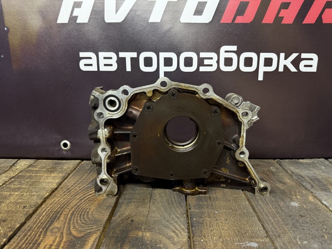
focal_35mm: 24
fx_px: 230
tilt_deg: -12.2
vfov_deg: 56.8
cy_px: 124
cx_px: 166
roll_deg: +0.0
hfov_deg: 71.6
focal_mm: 6.76
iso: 250
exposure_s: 1/50
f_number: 1.78
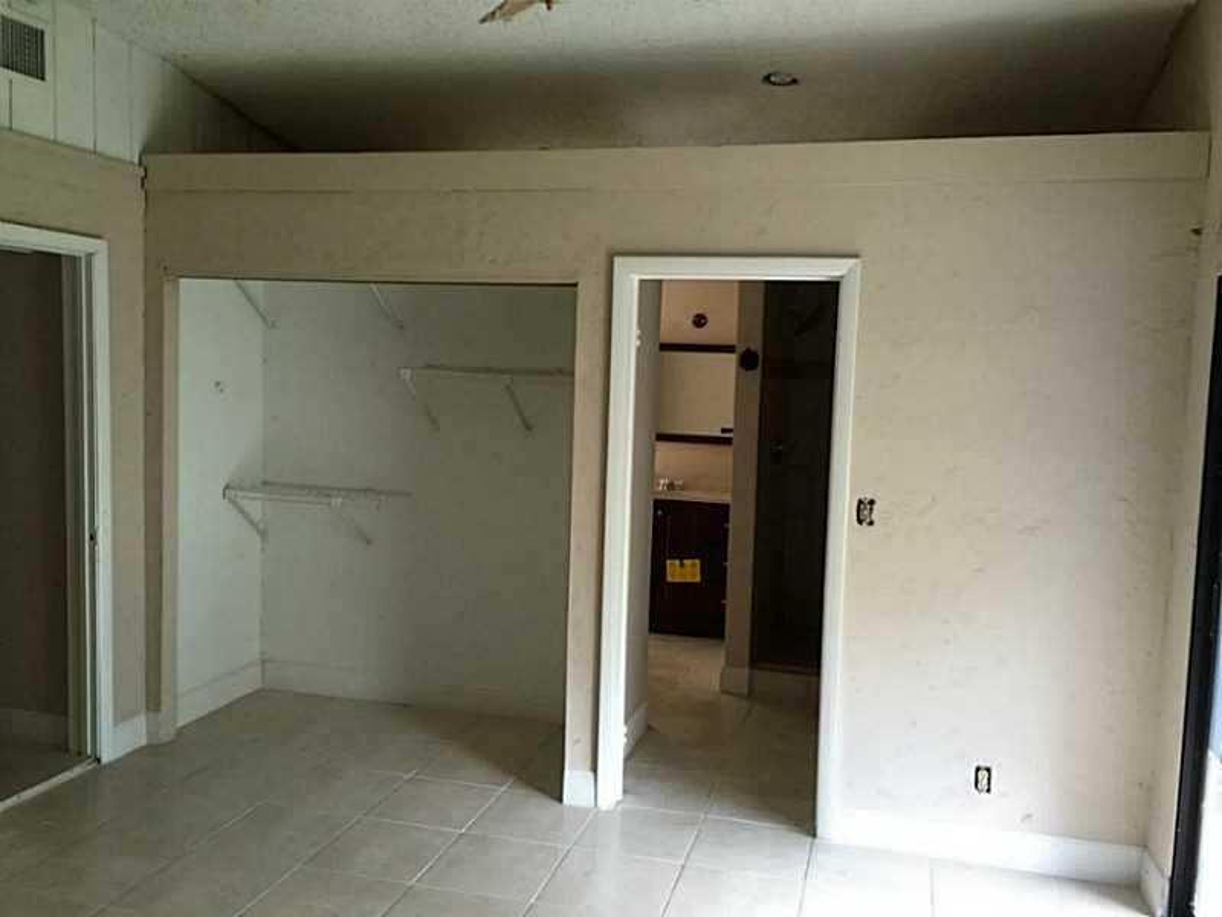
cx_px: 611
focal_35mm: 29
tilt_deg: -4.0
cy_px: 458
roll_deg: -1.2
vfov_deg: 48.2
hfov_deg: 61.7
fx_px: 1024
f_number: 2.2
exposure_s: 1/15
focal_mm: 4.15
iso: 64
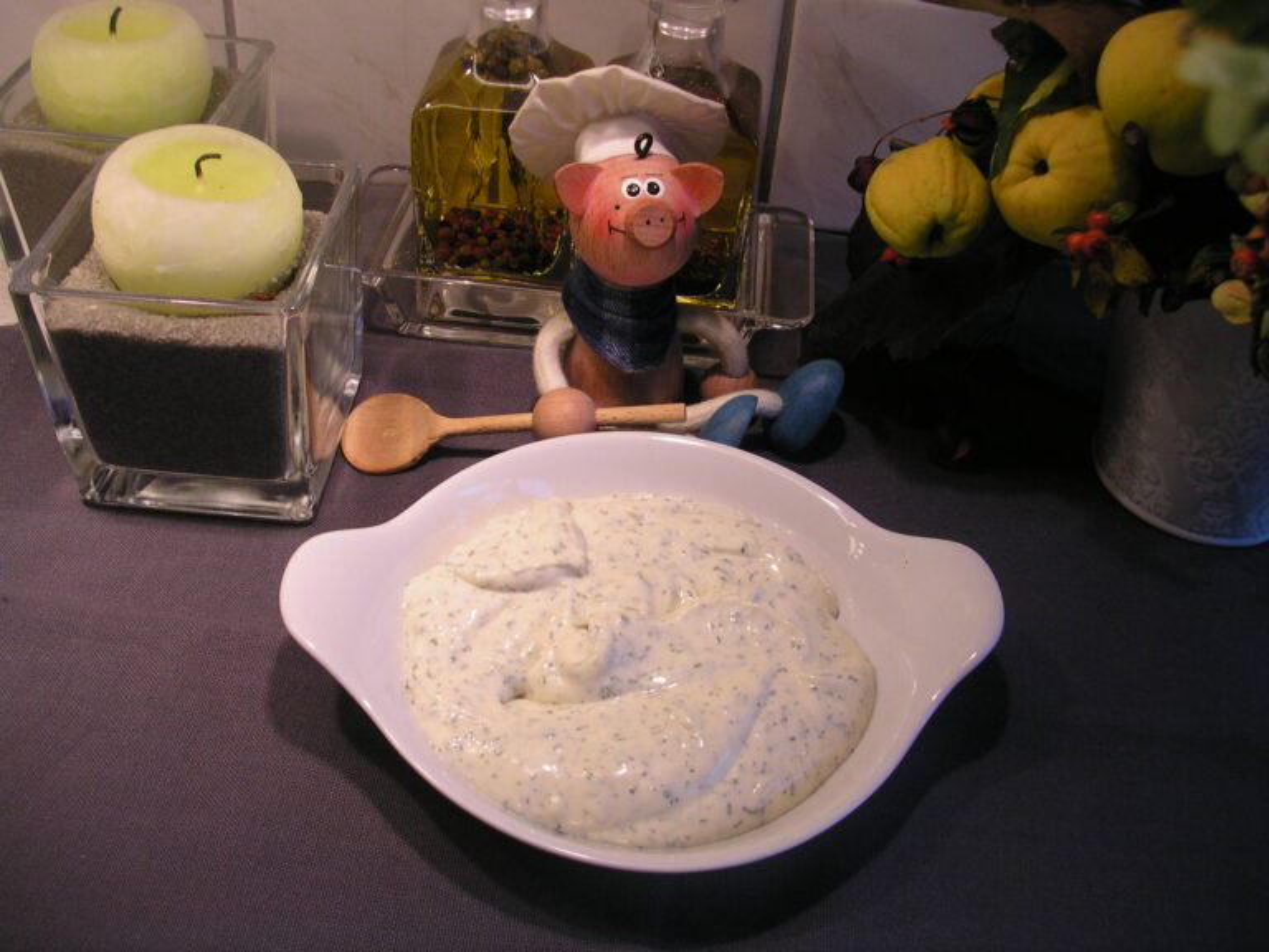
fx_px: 1356
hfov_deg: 50.1
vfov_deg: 38.7
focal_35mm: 37
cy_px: 476
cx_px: 634
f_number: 2.7
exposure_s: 1/50.1
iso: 100
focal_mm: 5.6
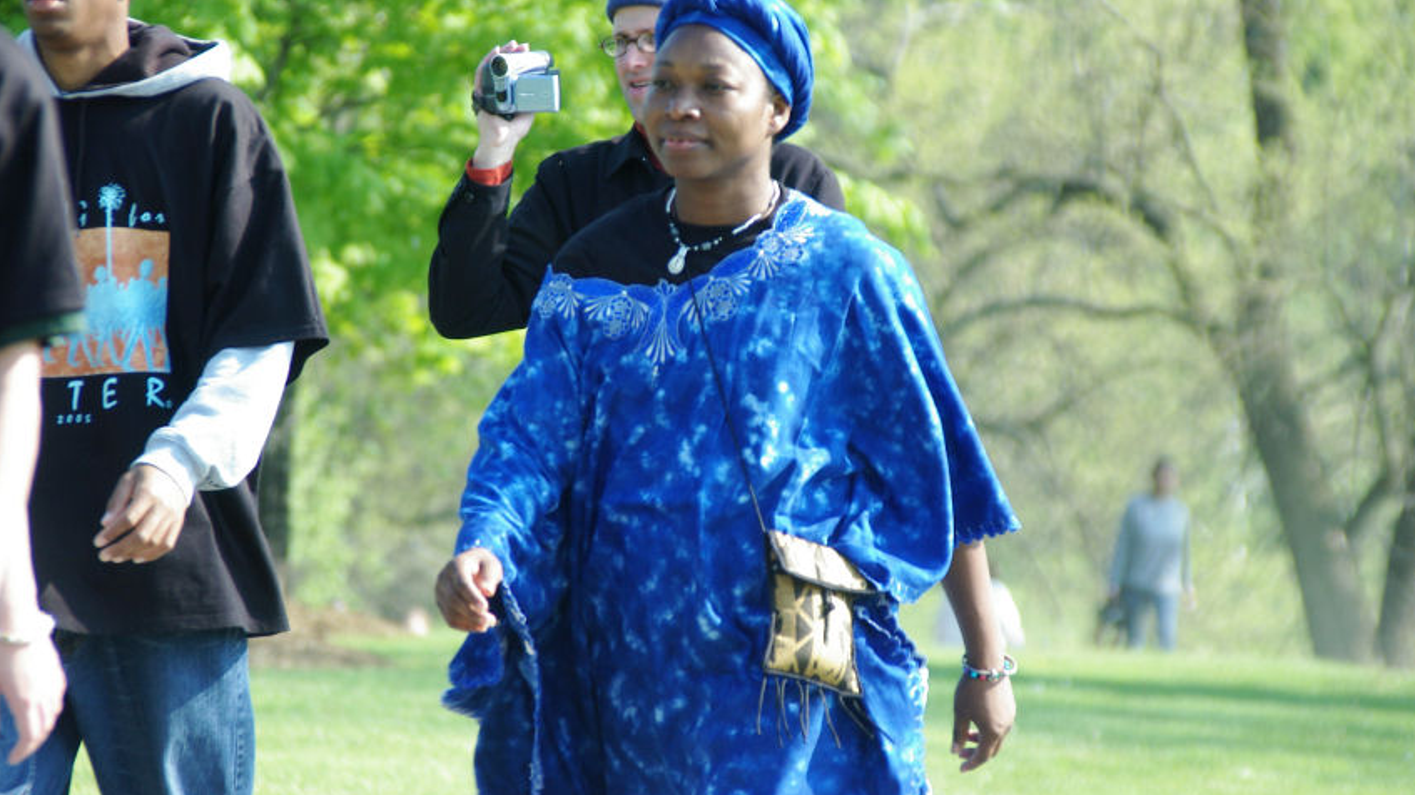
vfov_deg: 4.3
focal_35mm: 284
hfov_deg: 7.6
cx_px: 707
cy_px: 353
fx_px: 10653
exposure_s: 1/250
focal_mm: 180
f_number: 6.7
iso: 400
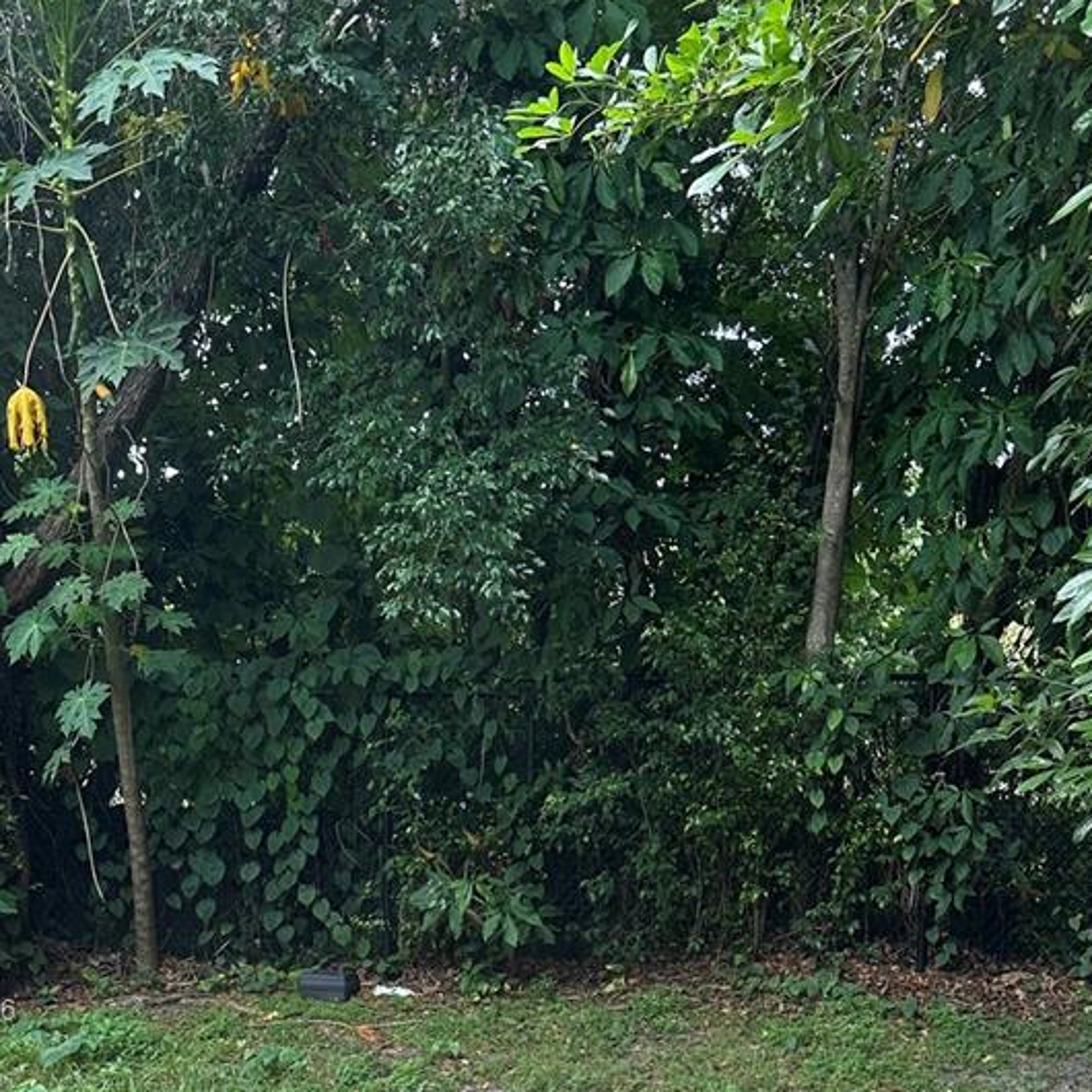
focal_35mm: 48
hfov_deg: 35.4
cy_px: 1014
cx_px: 562
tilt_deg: -6.2
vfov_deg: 33.2
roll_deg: -1.1
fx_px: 1713
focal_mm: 6.86
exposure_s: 1/516
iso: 80
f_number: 1.78
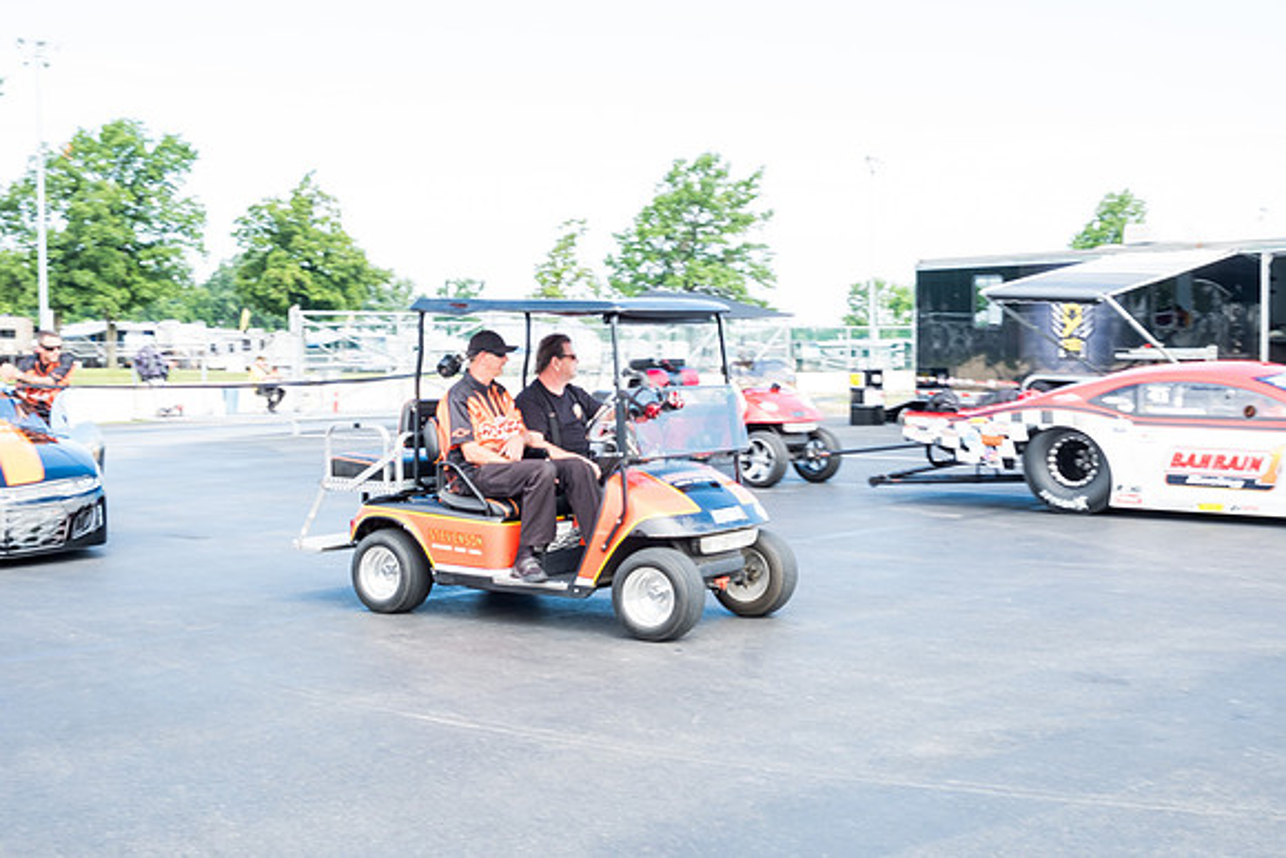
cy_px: 429
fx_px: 1822
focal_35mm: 51
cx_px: 643
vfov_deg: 26.5
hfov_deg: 38.9
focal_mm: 34.3
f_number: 9
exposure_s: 1/80
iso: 400
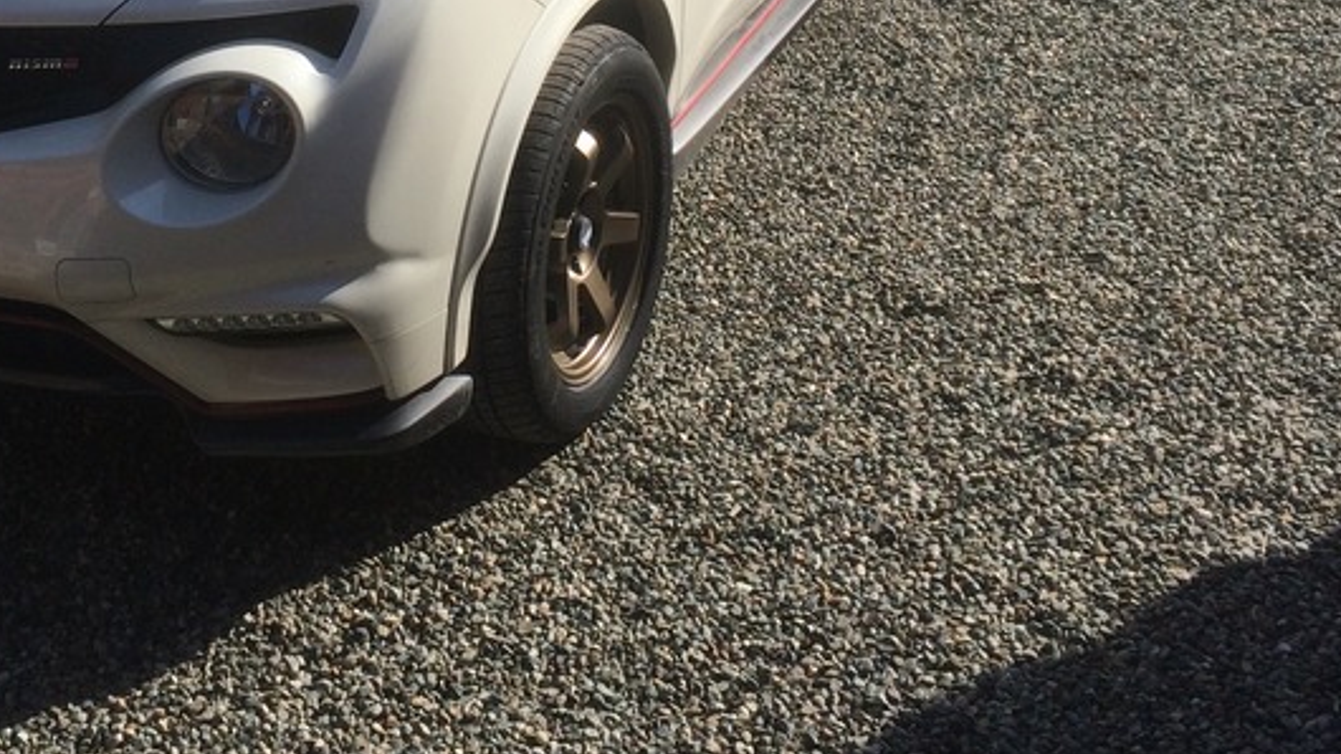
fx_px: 2169
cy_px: -124
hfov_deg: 34.2
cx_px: 491
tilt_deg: -17.8
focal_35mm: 61
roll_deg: +0.1
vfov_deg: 18.8
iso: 32
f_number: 2.2
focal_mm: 4.15
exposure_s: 1/1953
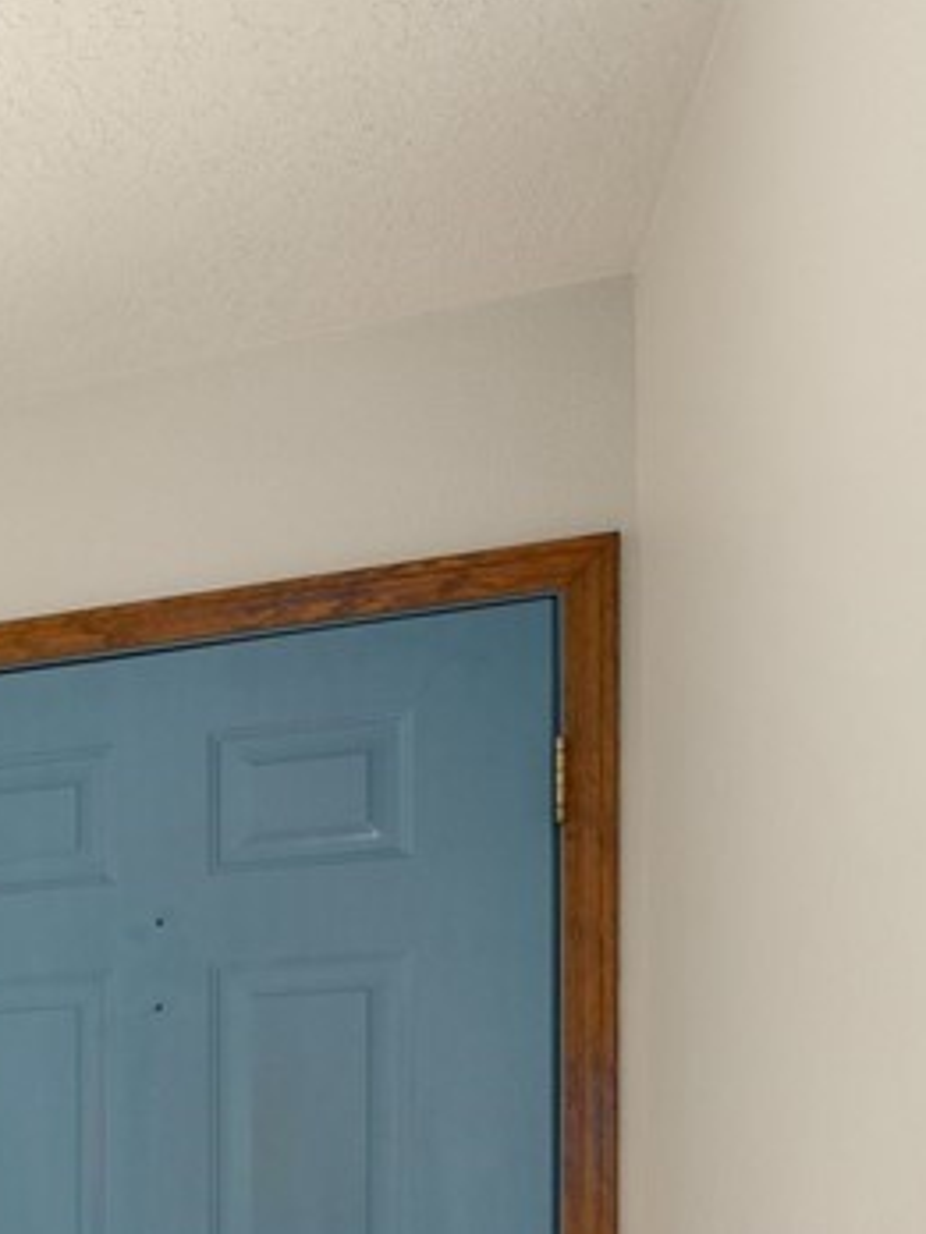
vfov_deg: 35.5
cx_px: -513
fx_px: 1712
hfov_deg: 23.4
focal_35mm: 48
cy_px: 1259
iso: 500
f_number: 8
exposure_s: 1/1.67
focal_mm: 16
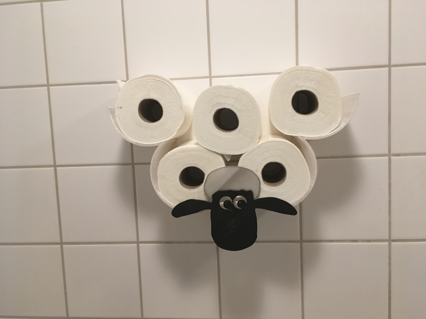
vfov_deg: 48.2
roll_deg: +2.1
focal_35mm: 29
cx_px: 213
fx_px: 357
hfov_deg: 61.7
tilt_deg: -8.4
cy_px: 160
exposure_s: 1/33
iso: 160
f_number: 2.2
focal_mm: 4.15
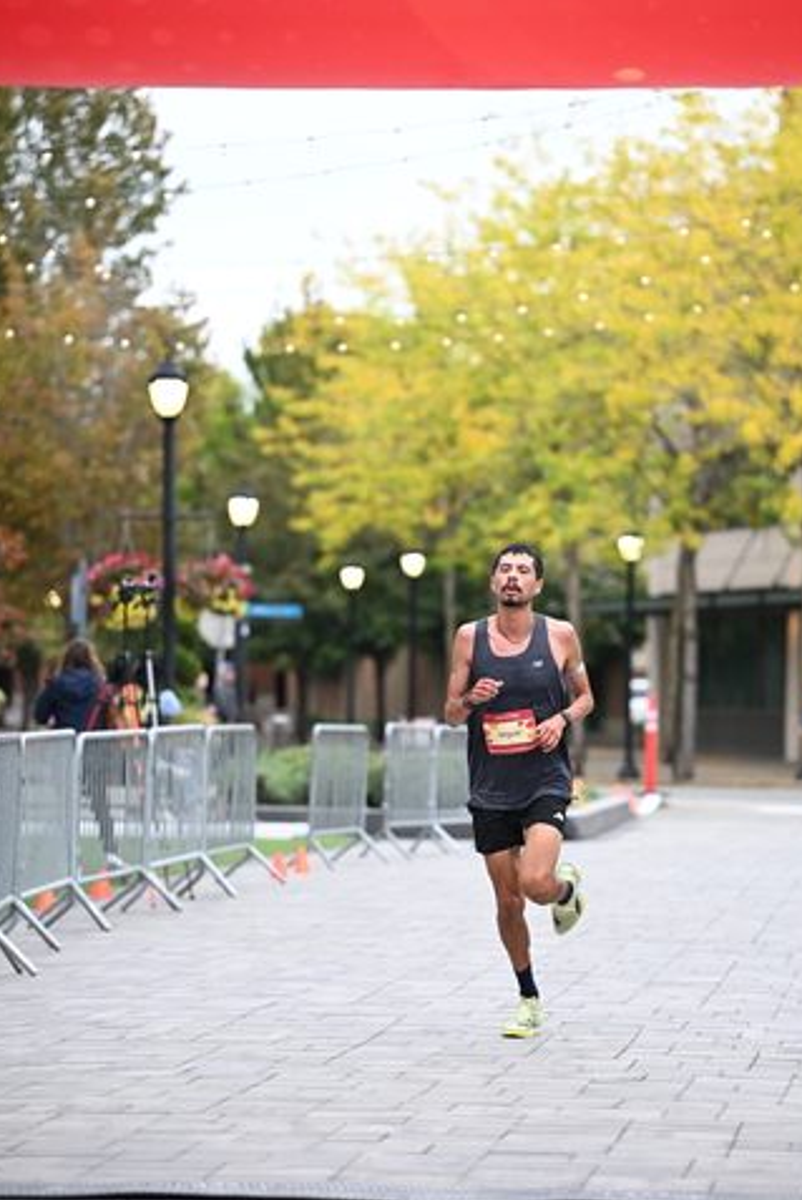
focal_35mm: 144
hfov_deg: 9.5
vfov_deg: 14.2
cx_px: 446
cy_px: 626
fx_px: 4801
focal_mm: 125
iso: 1250
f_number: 2.8
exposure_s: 1/640
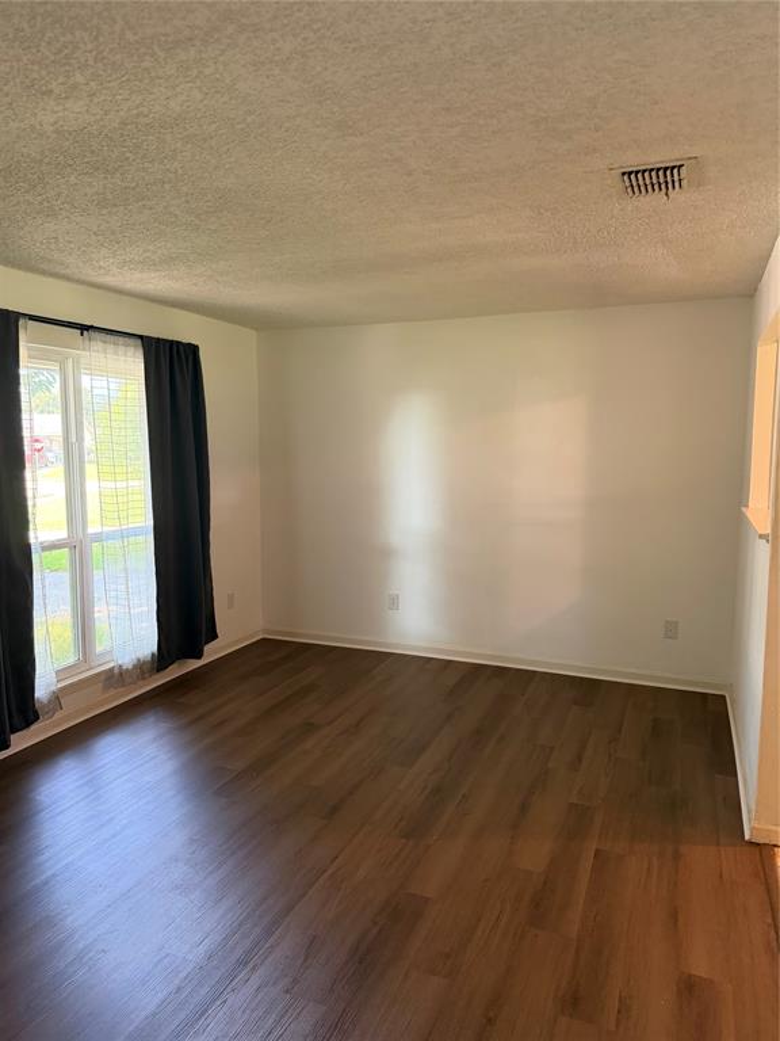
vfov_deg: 71.6
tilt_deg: -5.2
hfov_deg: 56.8
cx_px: 390
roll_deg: -0.6
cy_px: 520
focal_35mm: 24
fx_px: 721
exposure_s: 1/60
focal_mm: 6.76
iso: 400
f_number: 1.78
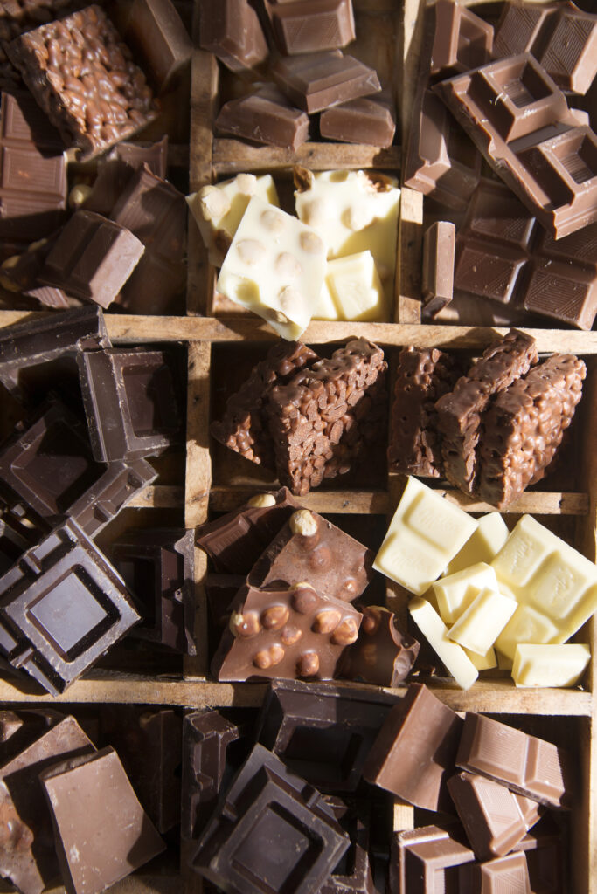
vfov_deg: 39.6
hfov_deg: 27.0
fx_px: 1243
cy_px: 447
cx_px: 298
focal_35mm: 50
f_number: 5.6
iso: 100
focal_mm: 50
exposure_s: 1/60
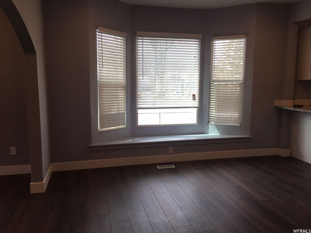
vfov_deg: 48.2
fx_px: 261
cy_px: 116
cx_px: 156
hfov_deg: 61.7
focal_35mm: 29
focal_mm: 4.15
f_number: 2.2
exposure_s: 1/120
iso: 25
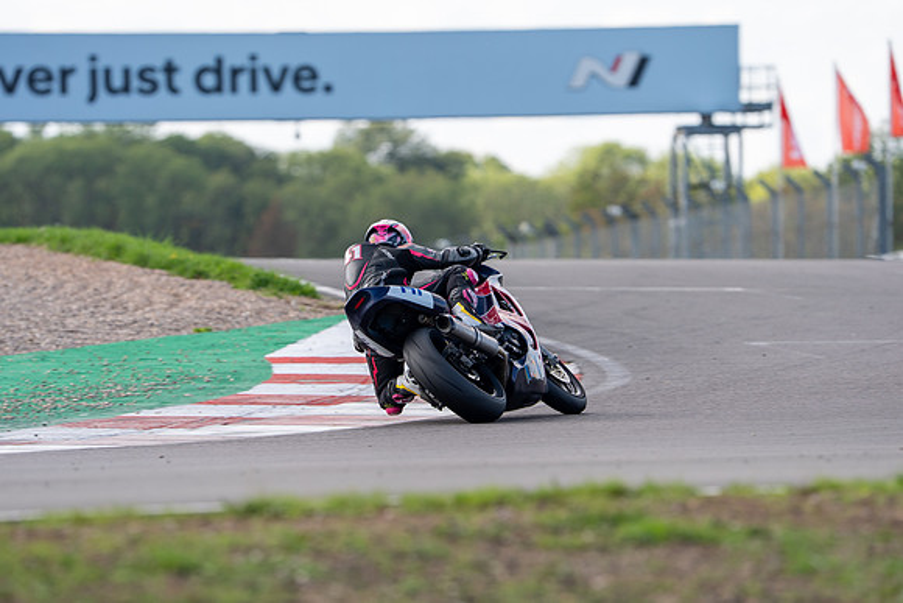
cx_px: 452
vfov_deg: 3.4
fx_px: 10035
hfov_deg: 5.2
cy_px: 302
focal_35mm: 400
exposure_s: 1/500
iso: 320
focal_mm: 400
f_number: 6.3
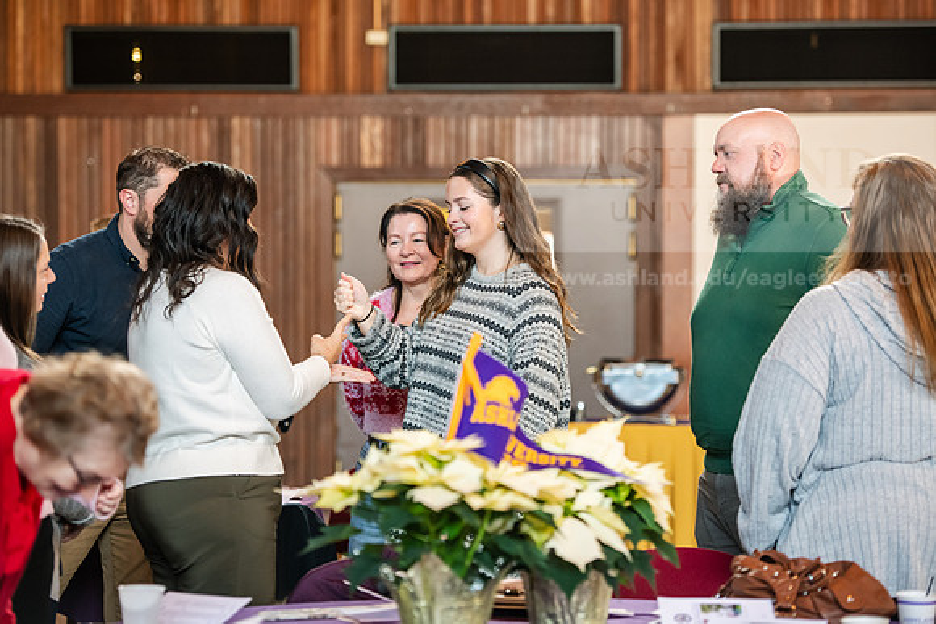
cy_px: 312
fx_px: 2861
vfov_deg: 12.5
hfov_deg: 18.6
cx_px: 468
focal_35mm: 110
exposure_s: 1/200
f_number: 3.2
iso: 2000
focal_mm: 110
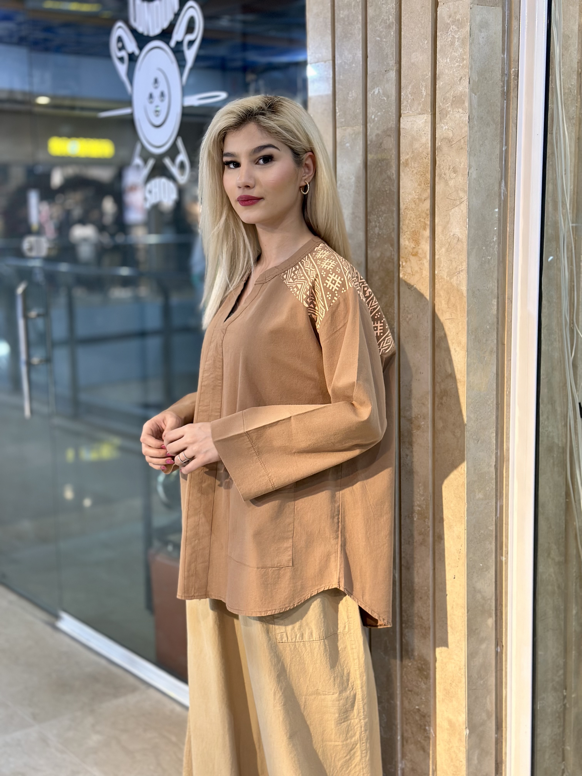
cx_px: 291
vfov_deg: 39.7
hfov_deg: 30.3
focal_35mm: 48
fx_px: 1076
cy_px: 388
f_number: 1.78
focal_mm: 6.86
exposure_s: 1/100
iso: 160
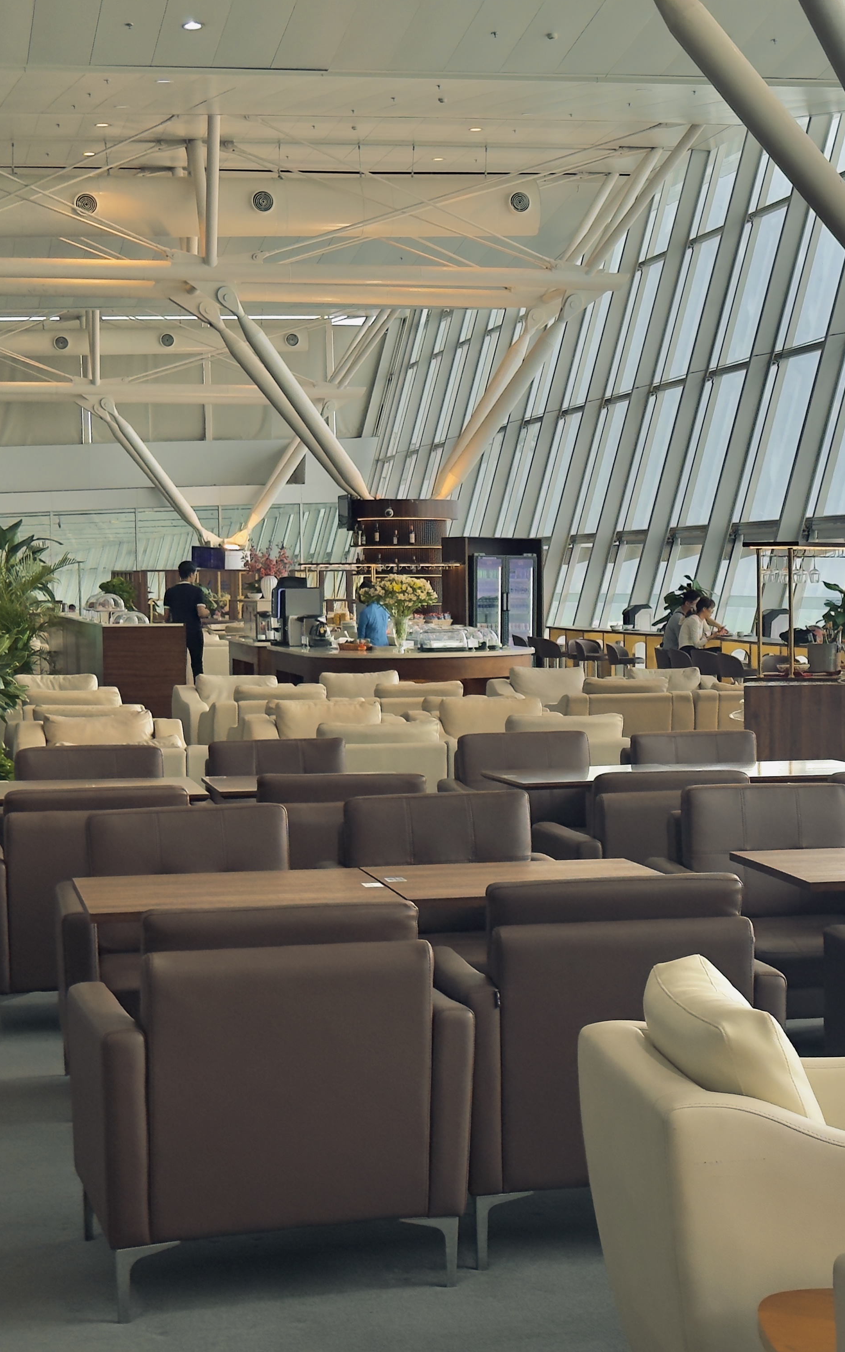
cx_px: 701
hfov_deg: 18.9
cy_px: 675
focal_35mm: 68
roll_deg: +1.2
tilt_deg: -2.3
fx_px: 2505
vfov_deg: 30.2
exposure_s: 1/418
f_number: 1.78
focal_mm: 6.76
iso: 64
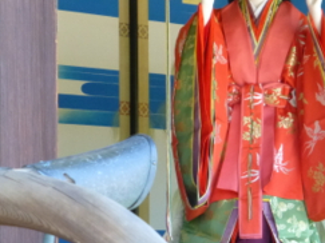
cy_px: 94
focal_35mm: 231
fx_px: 2168
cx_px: 263
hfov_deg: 8.6
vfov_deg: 6.4
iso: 400
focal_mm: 18.2
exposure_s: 1/40
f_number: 5.3
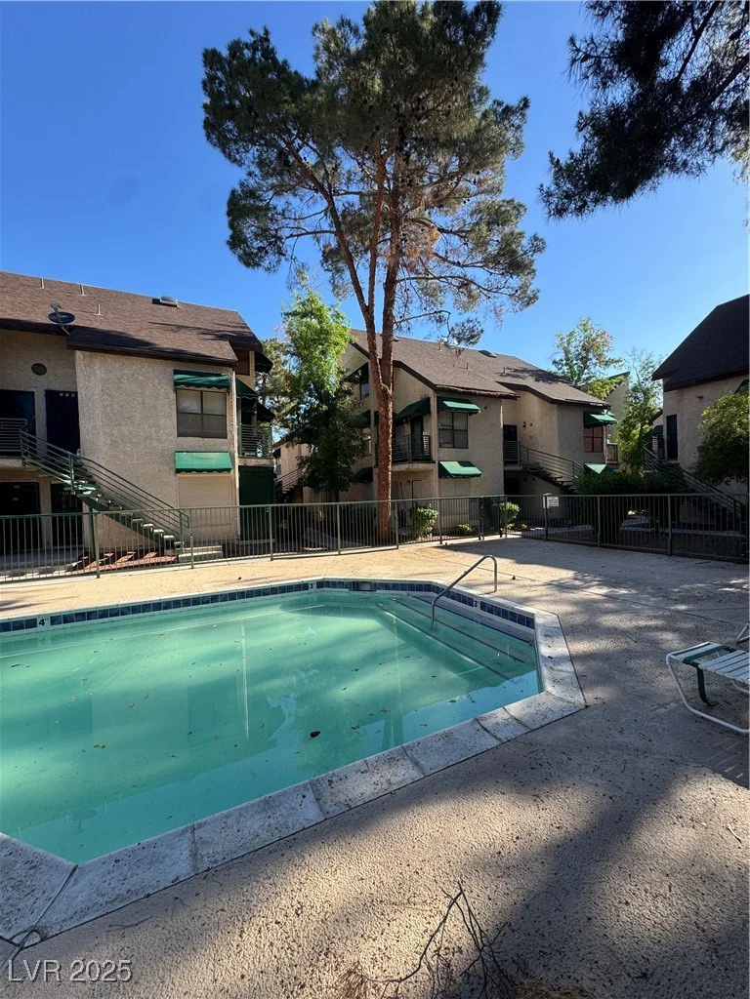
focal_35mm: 14
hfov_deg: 85.7
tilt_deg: -0.3
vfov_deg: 102.1
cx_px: 375
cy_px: 500
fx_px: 404
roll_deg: +2.8
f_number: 2.2
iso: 50
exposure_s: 1/615
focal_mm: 2.22
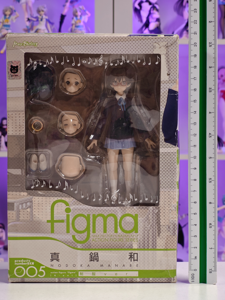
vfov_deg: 24.4
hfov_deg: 18.4
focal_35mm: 80
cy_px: 150
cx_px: 112
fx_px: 693
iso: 400
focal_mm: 7.48
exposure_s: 1/16.6
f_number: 2.4
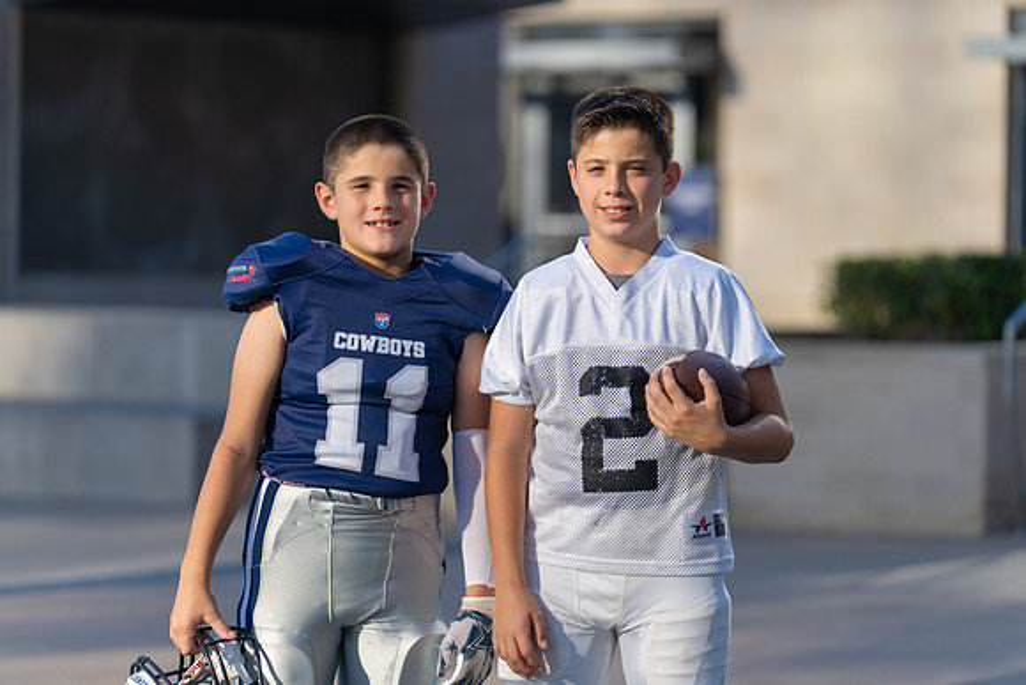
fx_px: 3763
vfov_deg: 10.4
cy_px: 342
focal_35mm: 132
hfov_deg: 15.5
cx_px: 513
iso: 100
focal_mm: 132
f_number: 3.2
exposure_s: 1/640
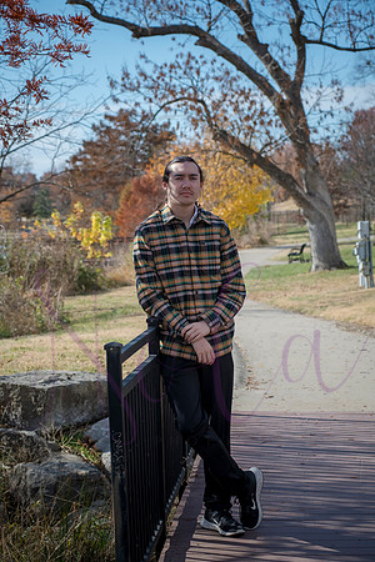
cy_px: 281
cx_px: 188
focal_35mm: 80
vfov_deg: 25.4
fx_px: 1250
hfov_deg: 17.1
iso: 400
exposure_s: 1/800
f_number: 6.3
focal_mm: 80
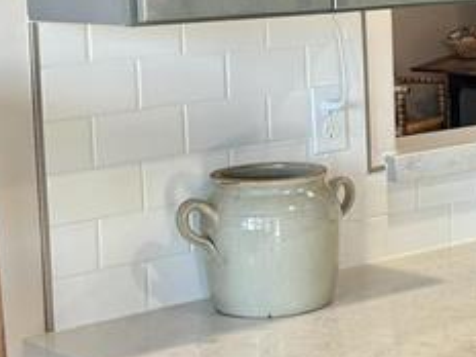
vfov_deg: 13.9
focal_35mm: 106
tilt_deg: -5.4
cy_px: 72
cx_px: 470
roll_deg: +2.0
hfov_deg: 18.1
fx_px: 1458
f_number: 1.78
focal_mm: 6.76
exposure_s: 1/60
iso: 125
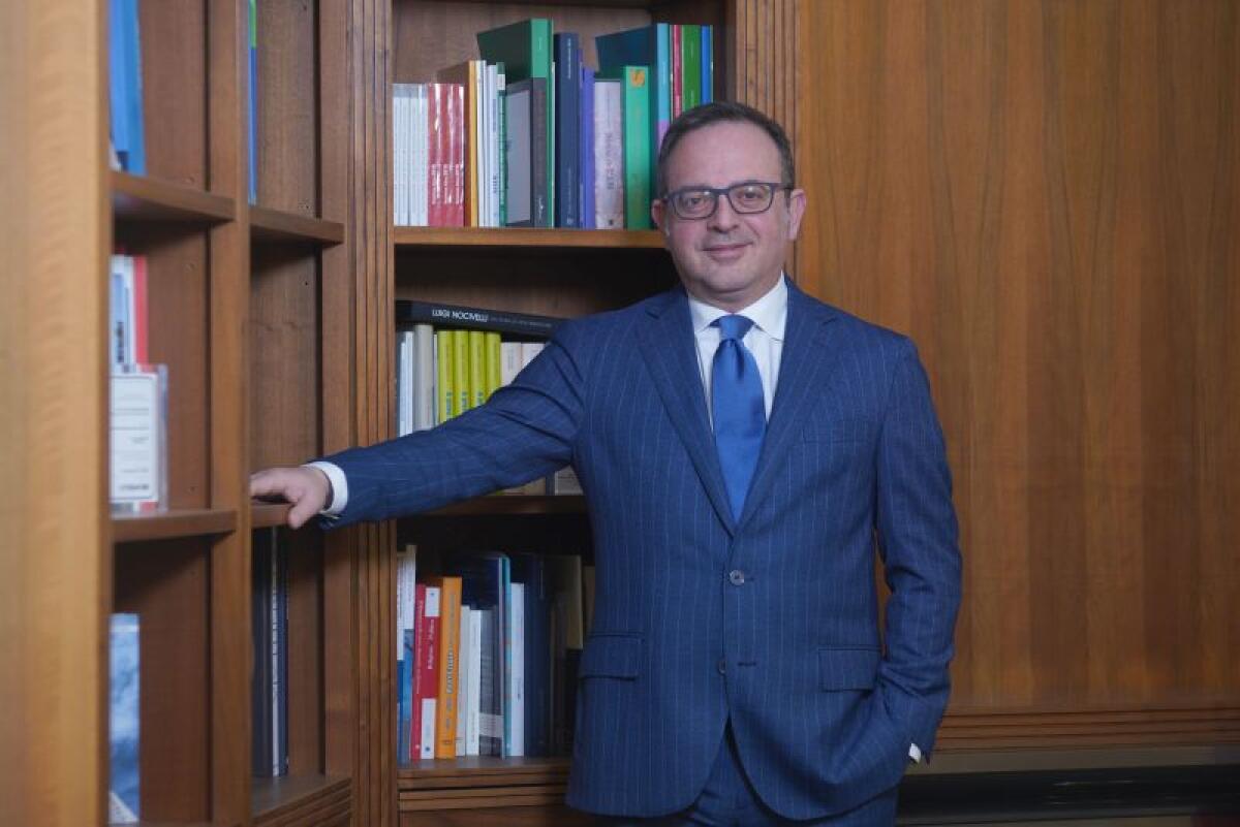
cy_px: 414
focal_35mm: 126
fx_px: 4341
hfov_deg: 16.3
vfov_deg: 10.9
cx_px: 620
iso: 400
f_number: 4
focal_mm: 126
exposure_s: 1/60
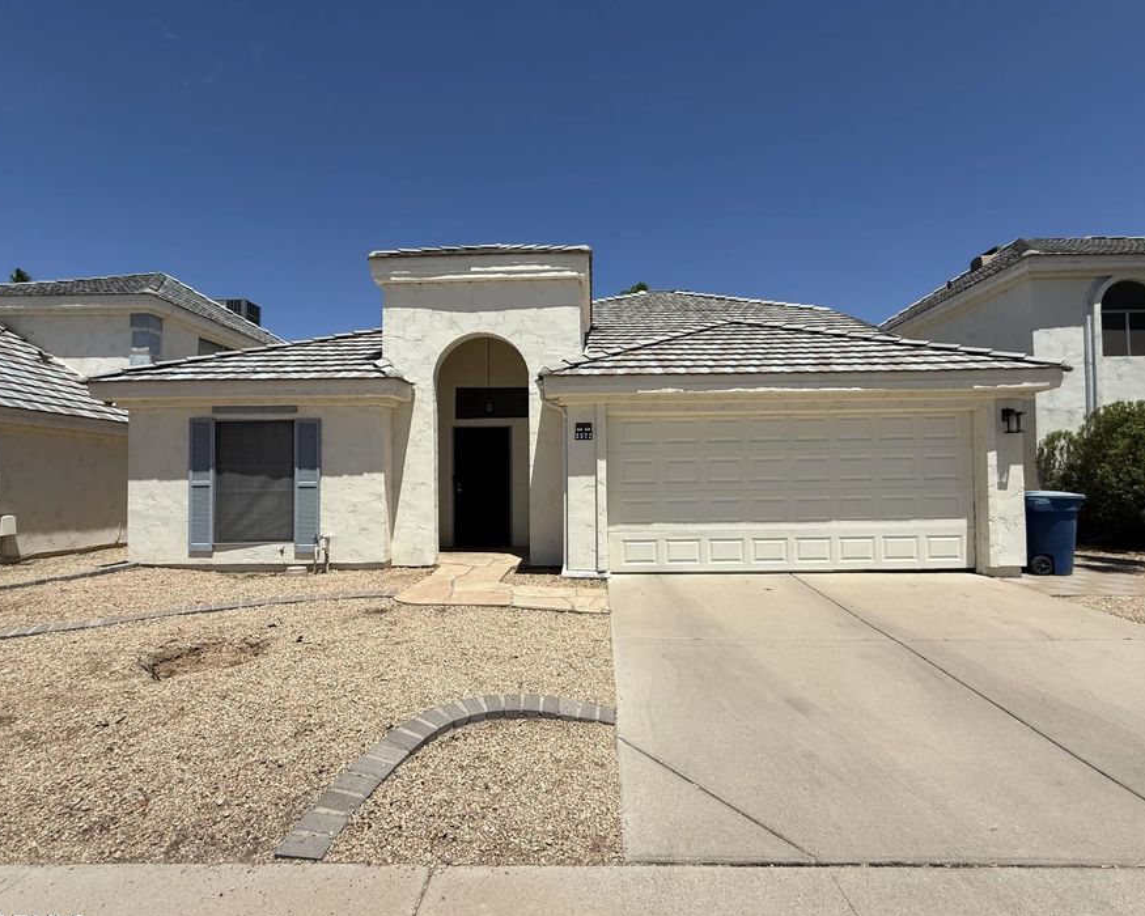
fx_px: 542
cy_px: 470
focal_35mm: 16
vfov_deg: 80.4
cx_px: 589
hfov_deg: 93.1
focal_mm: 2.22
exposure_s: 1/3891
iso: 50
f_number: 2.2
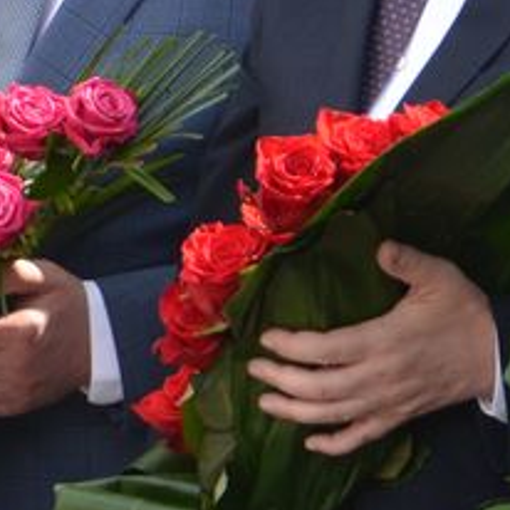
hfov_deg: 3.9
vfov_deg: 3.9
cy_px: 16
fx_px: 7501
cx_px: -302
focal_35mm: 450
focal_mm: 52
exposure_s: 1/400
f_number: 5.6
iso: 250
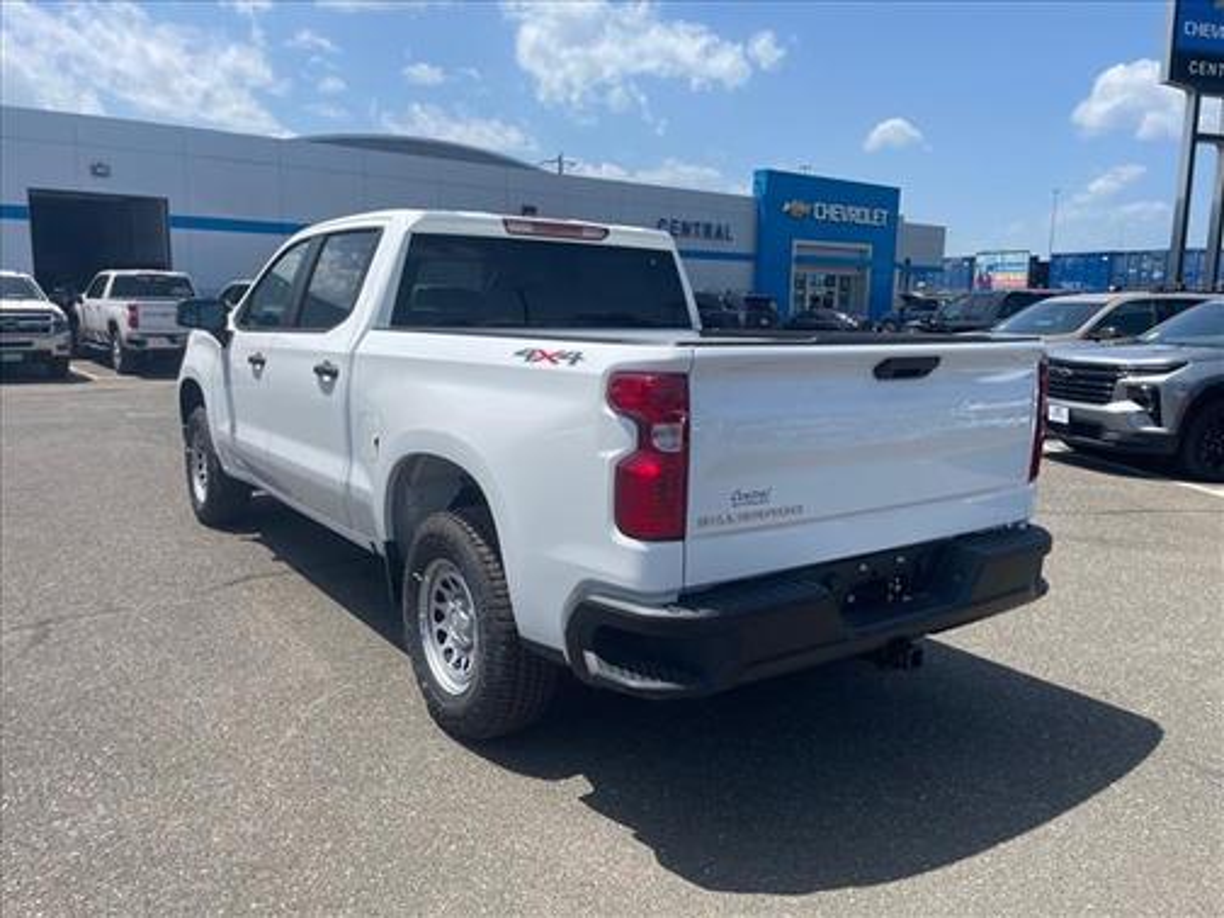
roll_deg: -3.0
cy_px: 459
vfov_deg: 53.1
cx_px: 612
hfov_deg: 67.3
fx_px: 919
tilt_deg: -6.7
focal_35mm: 26
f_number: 1.6
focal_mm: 4.2
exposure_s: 1/2212
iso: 32
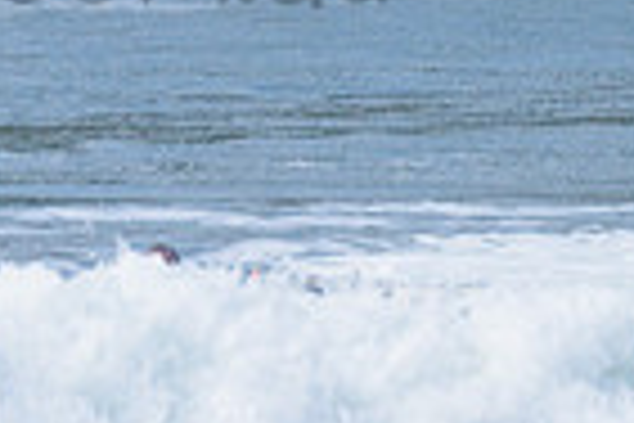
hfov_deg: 0.8
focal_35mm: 2512
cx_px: -85
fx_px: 44236
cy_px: -101
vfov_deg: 0.5
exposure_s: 1/2000
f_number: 5.6
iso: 280
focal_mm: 500
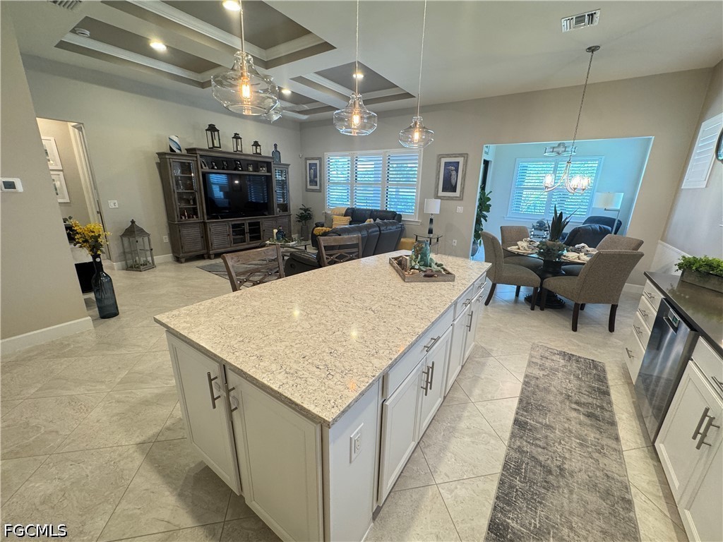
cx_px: 362
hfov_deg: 102.1
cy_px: 271
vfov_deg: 85.7
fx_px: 292
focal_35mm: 14
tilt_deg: -16.4
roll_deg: -1.9
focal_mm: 2.22
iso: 200
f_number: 2.2
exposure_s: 1/60
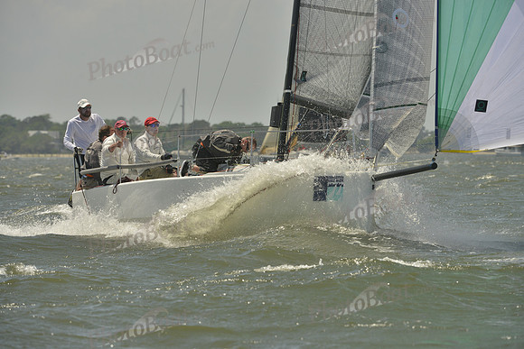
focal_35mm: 290
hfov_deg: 7.1
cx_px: 262
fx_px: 4222
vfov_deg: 4.7
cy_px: 174
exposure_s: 1/1250
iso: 280
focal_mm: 290
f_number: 10
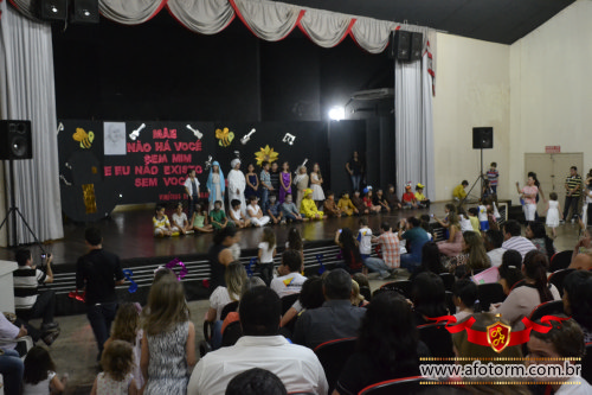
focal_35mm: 36
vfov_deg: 36.8
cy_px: 198
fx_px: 592
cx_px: 296
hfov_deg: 53.1
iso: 3200
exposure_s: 1/25
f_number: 4.5
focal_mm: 24
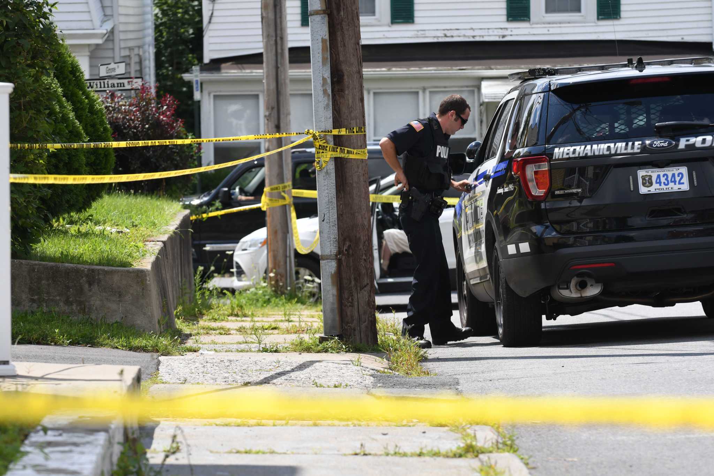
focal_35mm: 225
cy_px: 238
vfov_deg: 6.1
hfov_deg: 9.1
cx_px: 357
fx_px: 4462
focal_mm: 150
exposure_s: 1/1250
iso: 400
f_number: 8
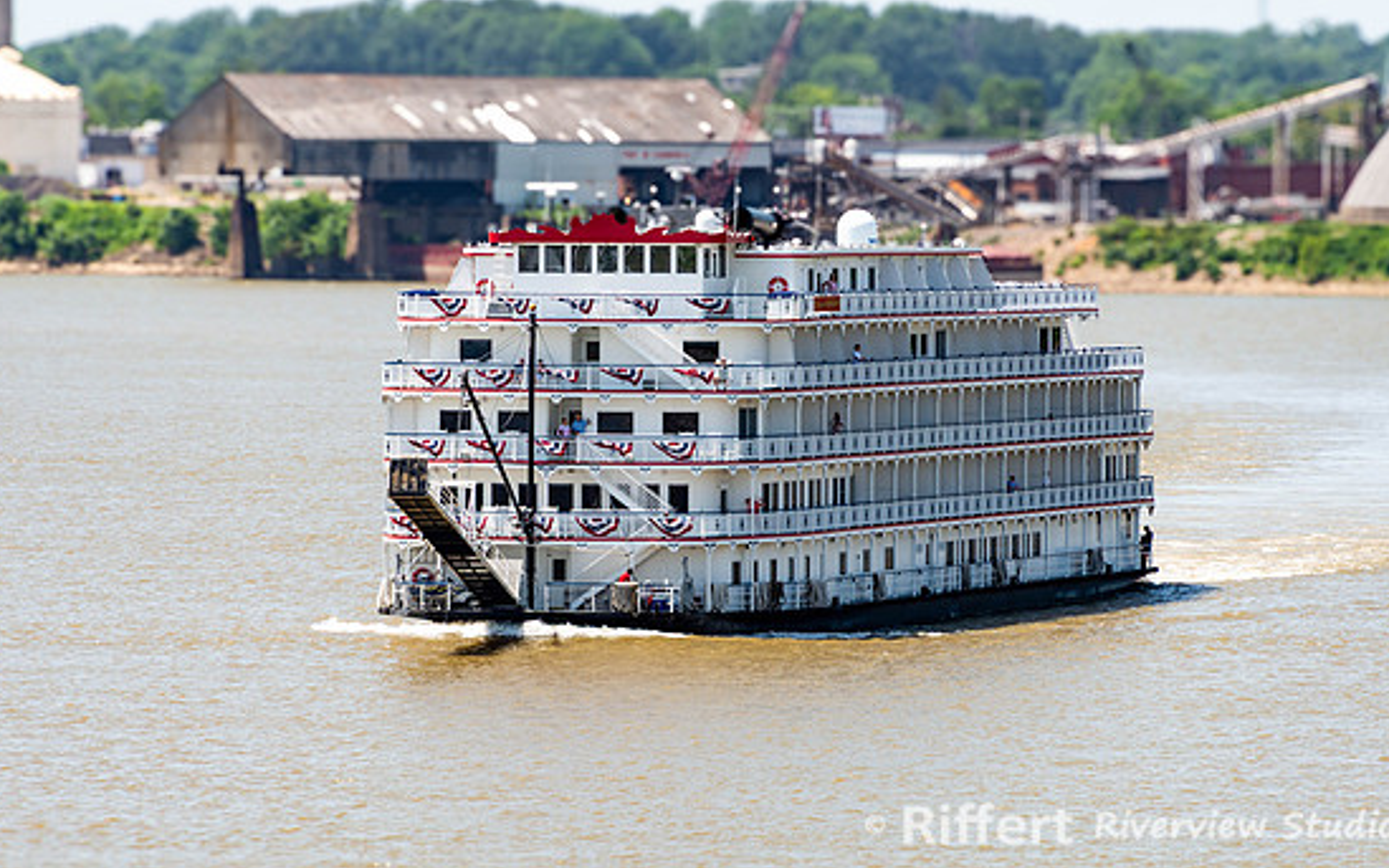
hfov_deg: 6.1
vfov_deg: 3.8
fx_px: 13021
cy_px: 481
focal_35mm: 344
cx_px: 696
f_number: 8
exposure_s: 1/250
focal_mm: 300
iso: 110
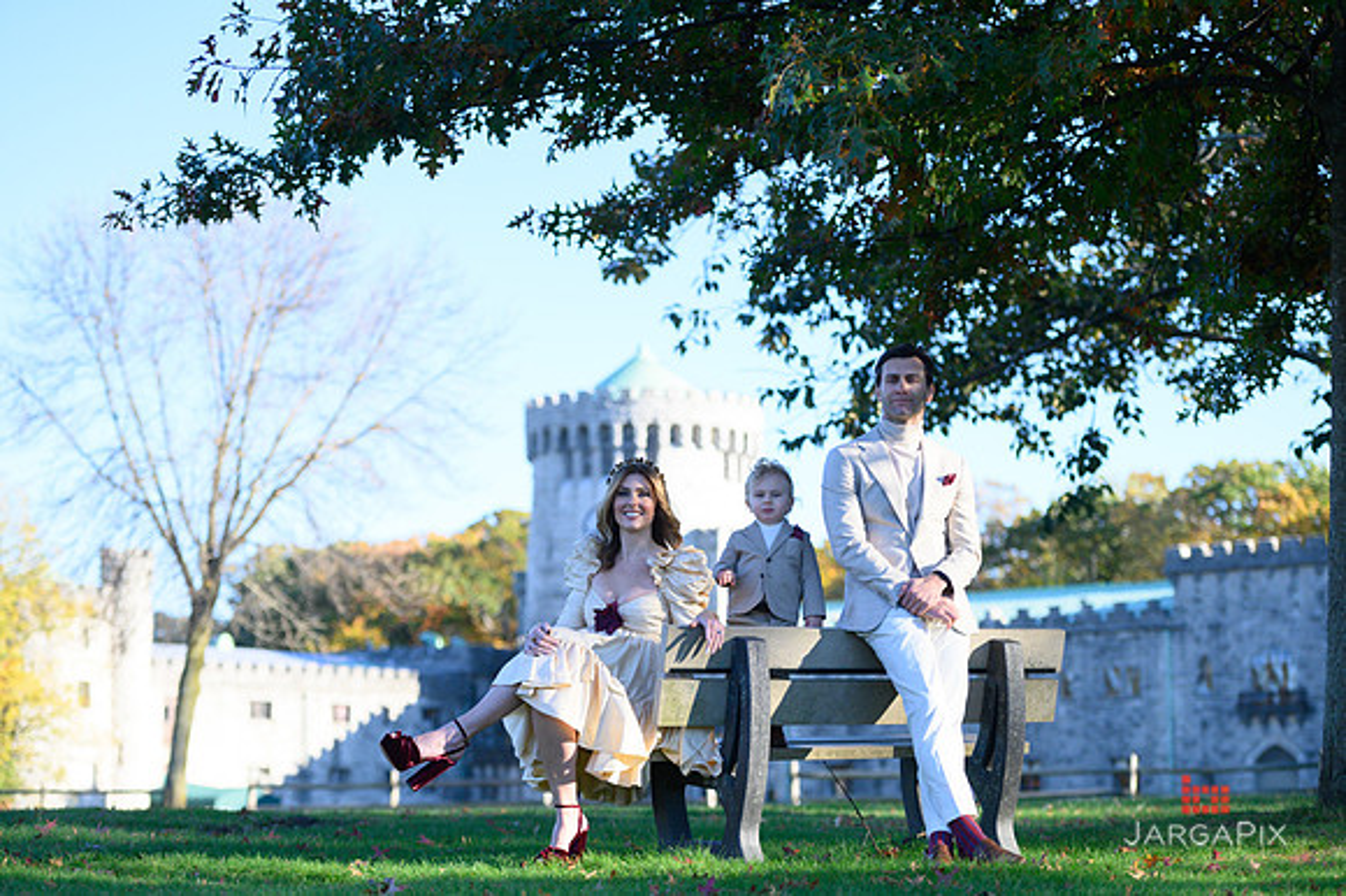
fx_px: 2989
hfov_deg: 25.4
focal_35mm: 80
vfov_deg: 17.0
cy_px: 448
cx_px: 673
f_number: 3.2
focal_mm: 80
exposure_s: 1/6400
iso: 1600
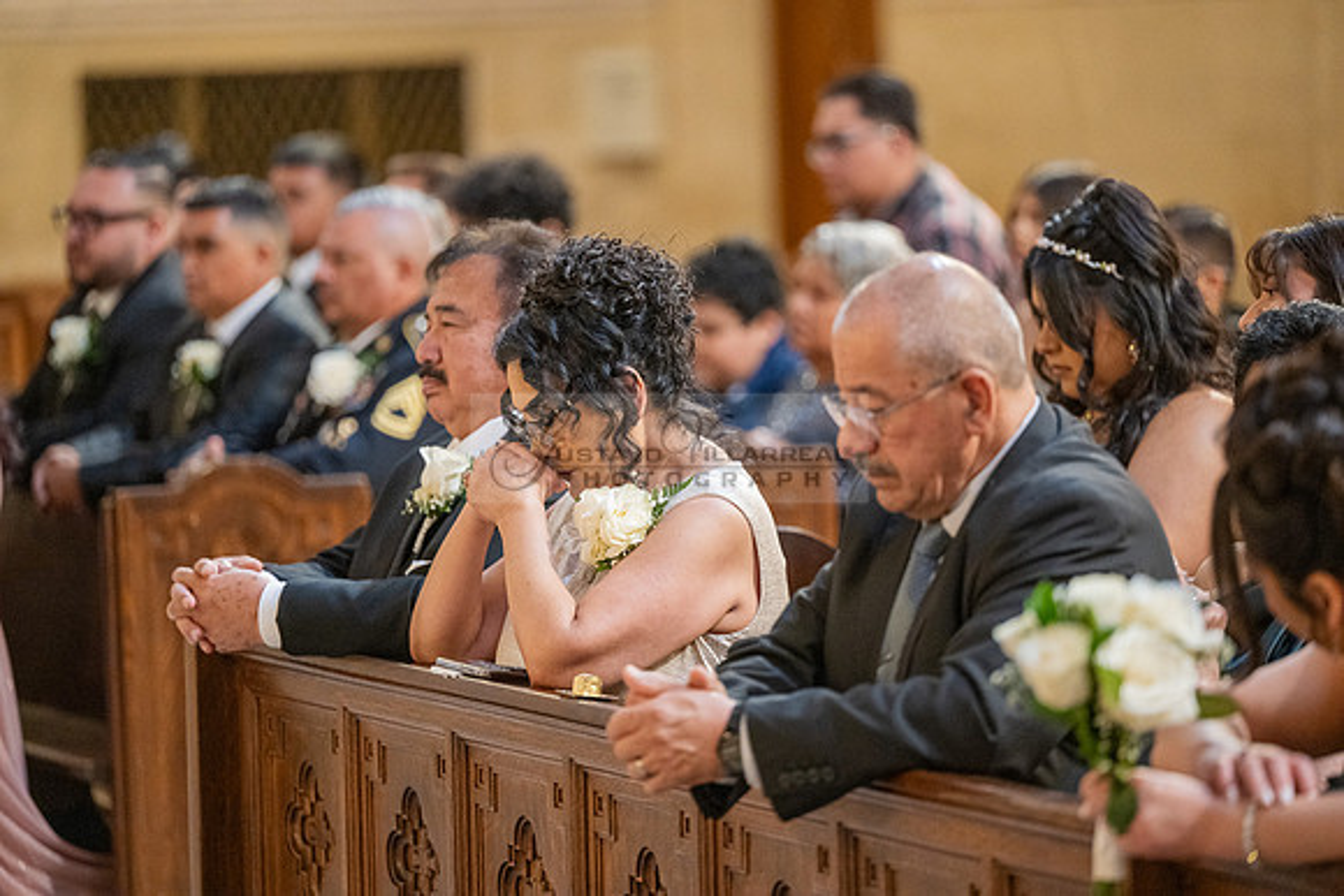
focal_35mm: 180
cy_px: 448
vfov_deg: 7.6
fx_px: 6721
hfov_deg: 11.4
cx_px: 672
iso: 2000
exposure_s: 1/100
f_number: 2.8
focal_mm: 180
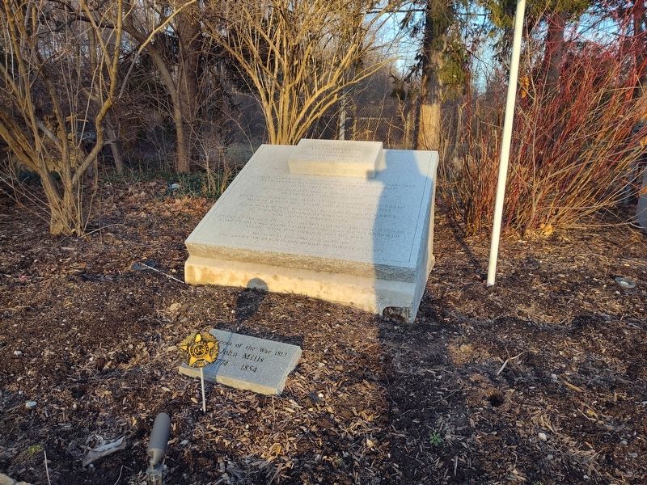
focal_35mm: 23
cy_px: 242
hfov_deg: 73.9
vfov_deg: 58.9
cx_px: 324
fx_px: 430
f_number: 1.8
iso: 100
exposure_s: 1/297
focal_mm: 5.56
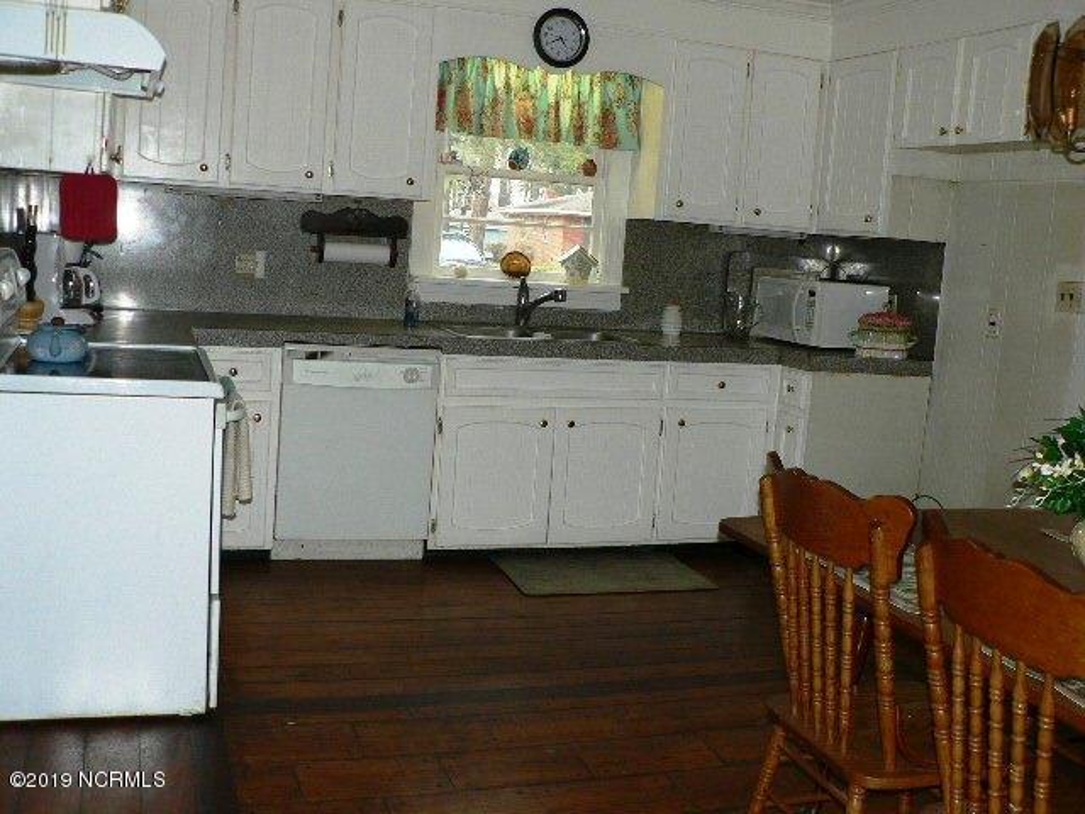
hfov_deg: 51.4
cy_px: 407
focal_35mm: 36
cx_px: 542
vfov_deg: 39.7
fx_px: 1128
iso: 150
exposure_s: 1/60
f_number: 2.8
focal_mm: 6
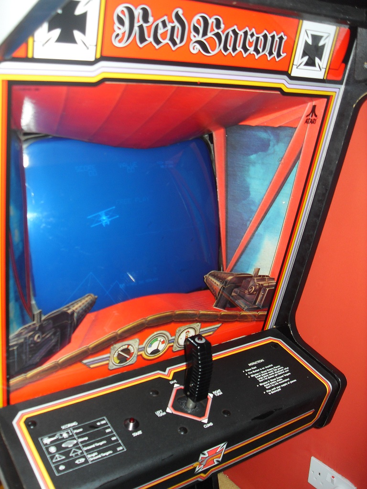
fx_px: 481
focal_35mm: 34
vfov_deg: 54.0
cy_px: 244
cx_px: 184
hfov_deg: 41.8
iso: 100
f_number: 2.8
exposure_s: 1/45
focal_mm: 6.3
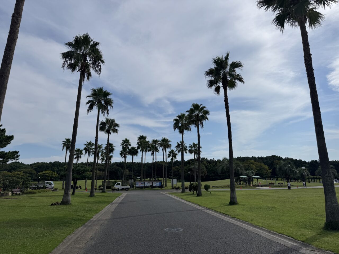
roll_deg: +0.1
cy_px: 127
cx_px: 170
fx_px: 235
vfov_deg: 56.8
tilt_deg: +15.2
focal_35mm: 24
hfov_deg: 71.6
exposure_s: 1/12346
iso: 64
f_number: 1.78
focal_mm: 6.76
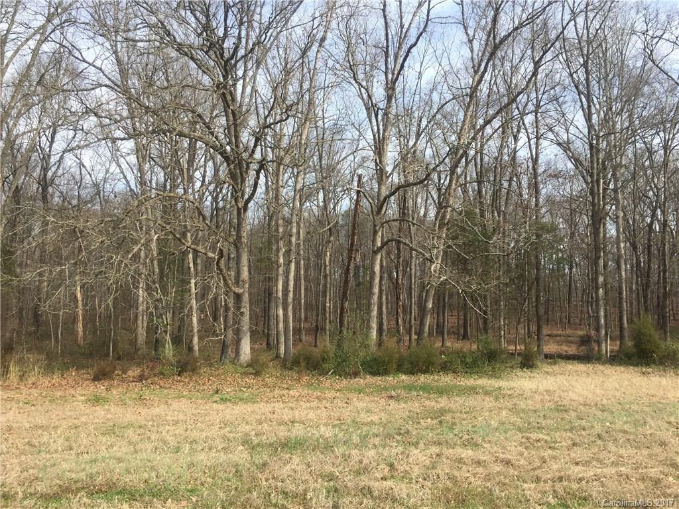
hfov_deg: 61.7
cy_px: 254
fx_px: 569
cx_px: 340
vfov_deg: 48.2
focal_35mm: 29
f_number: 2.2
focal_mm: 4.15
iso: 32
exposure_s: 1/989
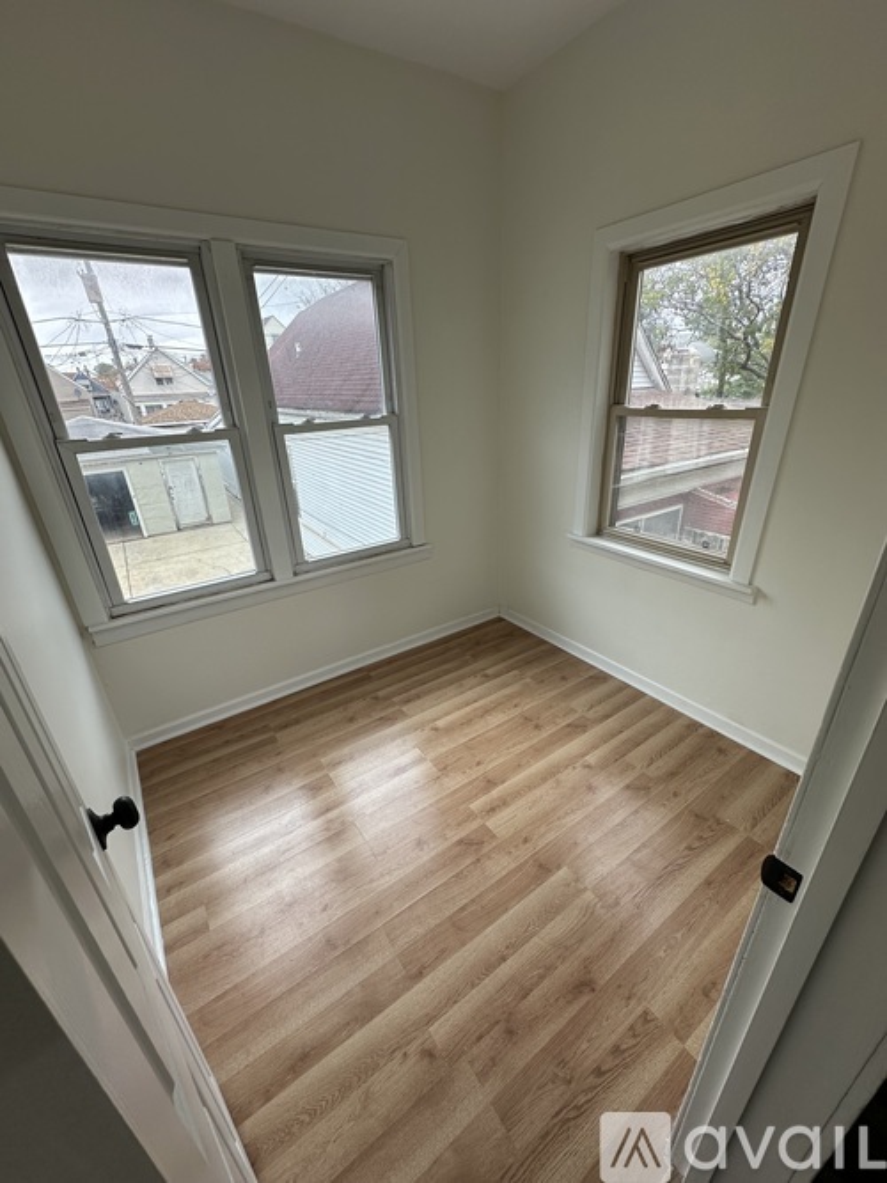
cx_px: 444
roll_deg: +1.6
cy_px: 592
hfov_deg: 85.7
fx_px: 478
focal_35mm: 14
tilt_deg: -24.2
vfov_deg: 102.1
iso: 80
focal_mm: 2.22
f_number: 2.2
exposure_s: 1/120
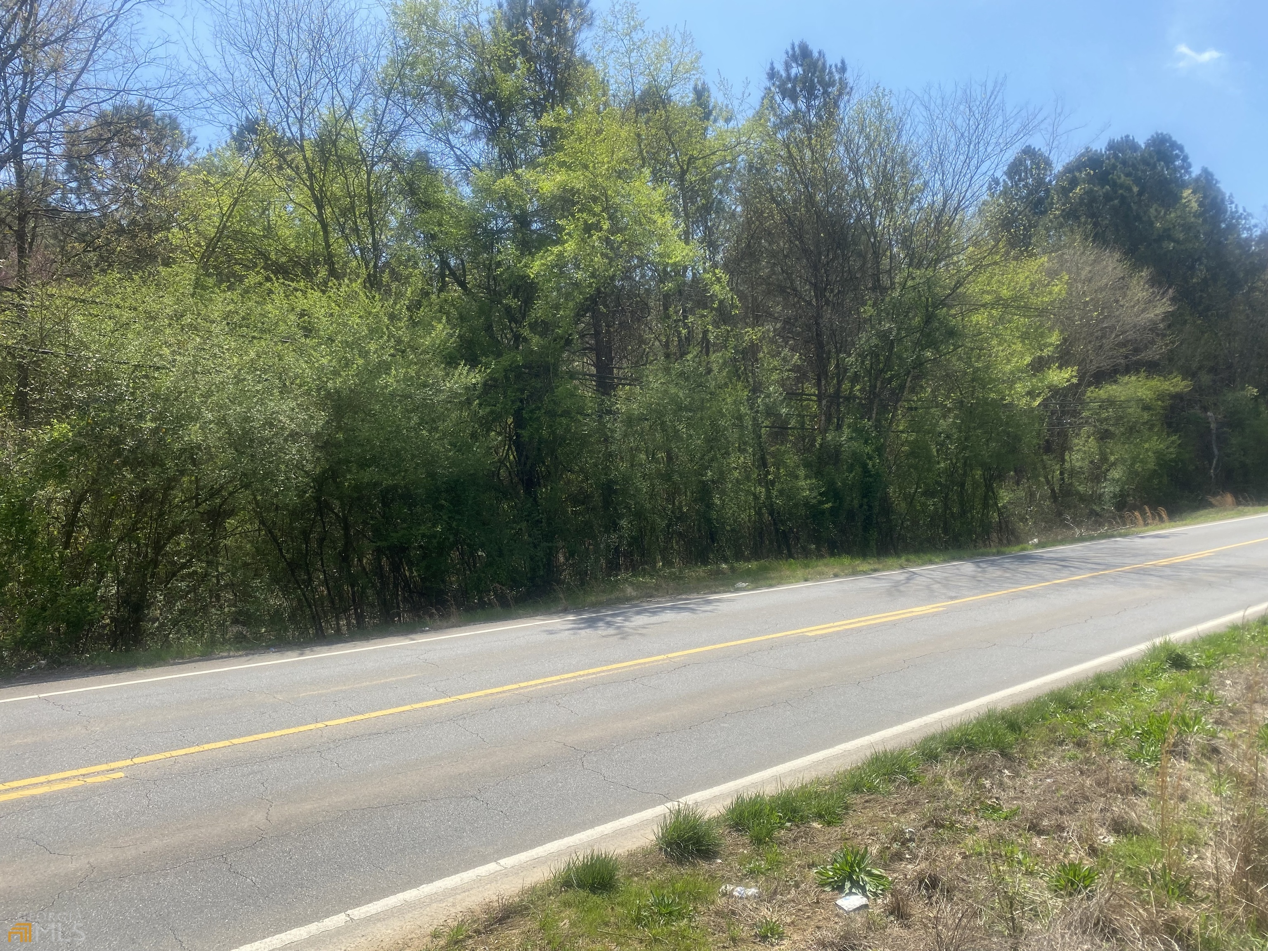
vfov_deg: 53.1
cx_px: 634
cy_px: 476
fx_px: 952
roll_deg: +1.5
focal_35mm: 26
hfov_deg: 67.3
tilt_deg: -1.1
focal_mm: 4.25
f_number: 1.8
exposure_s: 1/1898
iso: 32
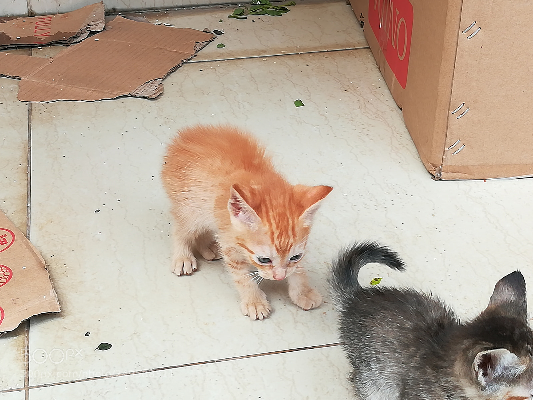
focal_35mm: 60
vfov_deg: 24.4
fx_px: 924
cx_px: 266
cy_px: 200
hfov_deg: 32.2
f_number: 2.2
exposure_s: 1/100
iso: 64
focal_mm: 3.83
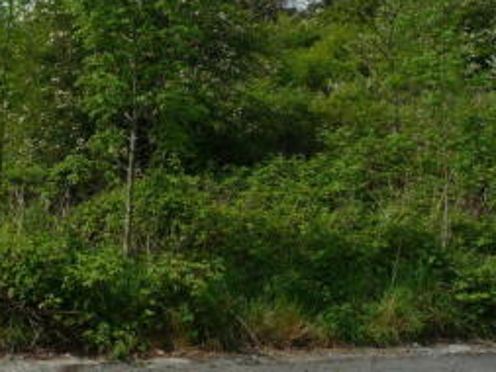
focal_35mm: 69
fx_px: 989
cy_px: 79
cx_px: 17
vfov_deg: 21.1
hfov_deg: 26.8
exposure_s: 1/800
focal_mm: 5.3
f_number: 5
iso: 100
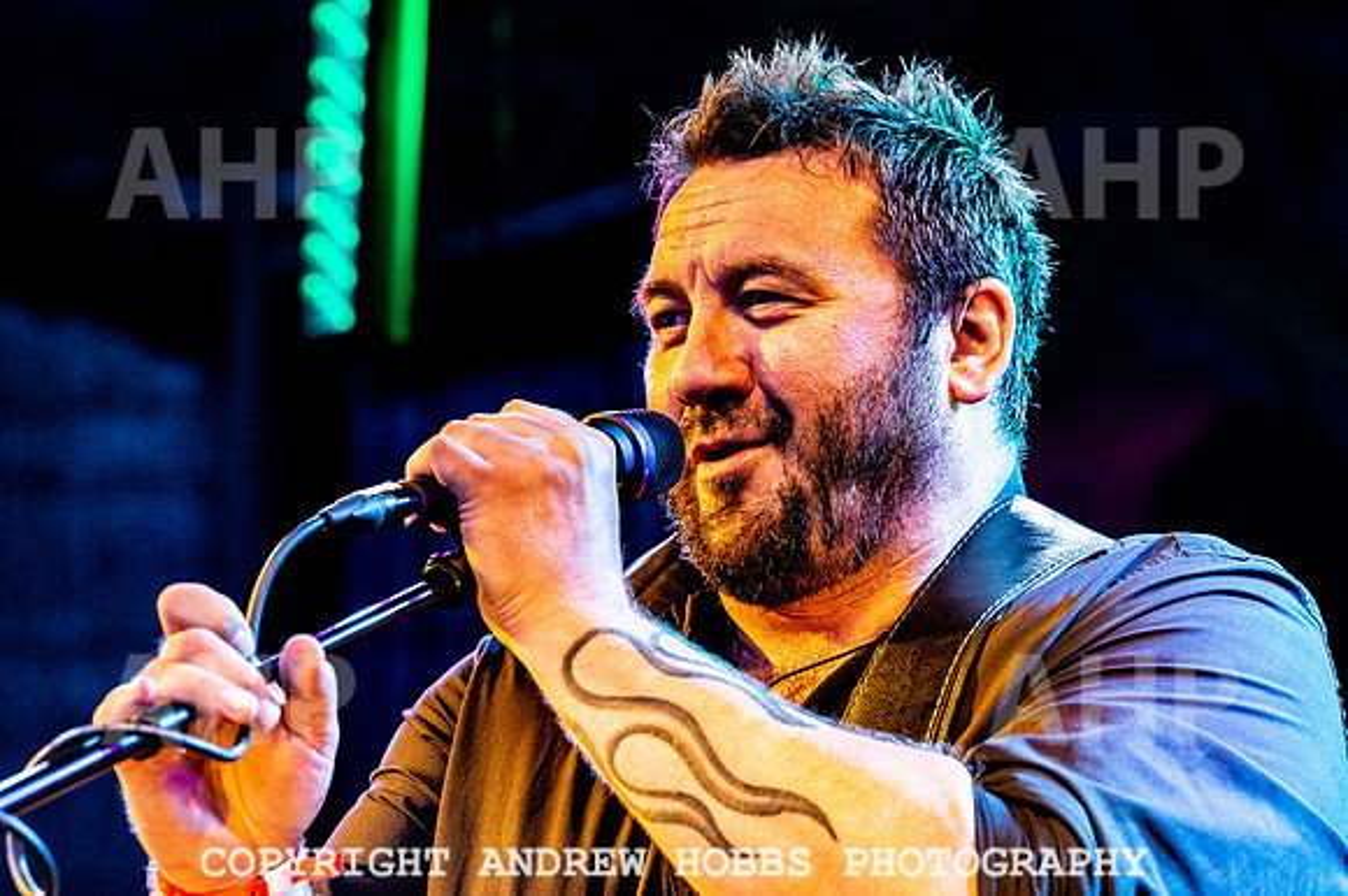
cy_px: 405
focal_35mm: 186
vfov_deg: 7.4
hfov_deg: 11.0
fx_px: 6976
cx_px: 739
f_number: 5.6
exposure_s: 1/1000
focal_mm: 170
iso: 5600
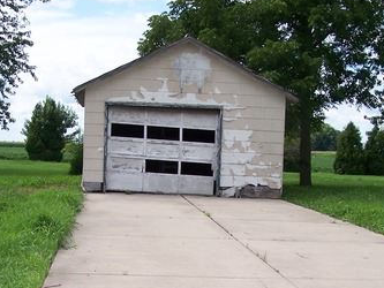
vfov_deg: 20.0
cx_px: 160
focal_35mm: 73
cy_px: 213
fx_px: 810
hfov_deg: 26.6
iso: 80
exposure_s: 1/1000
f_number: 2.8
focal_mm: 6.3
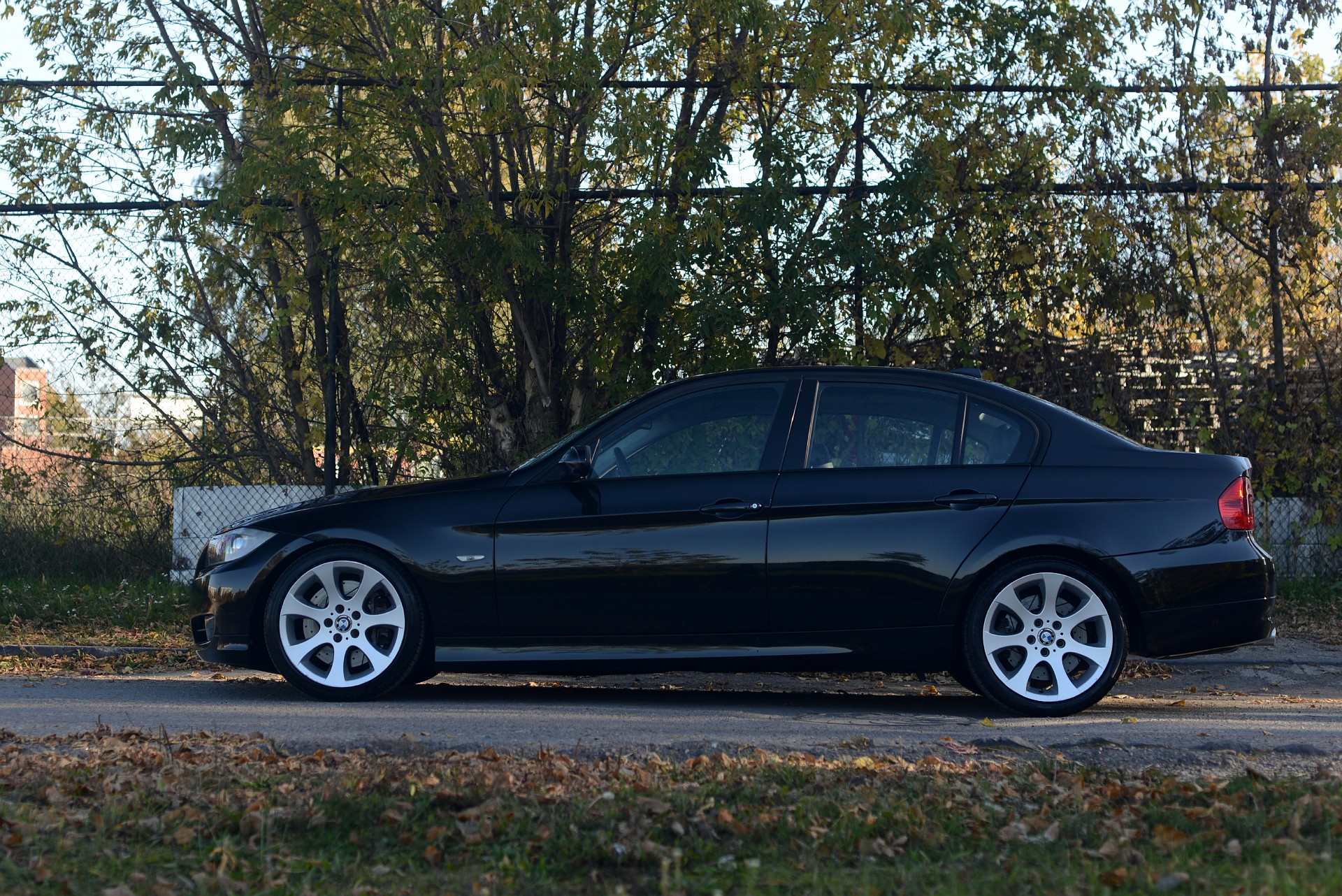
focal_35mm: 50
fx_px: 1865
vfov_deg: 27.0
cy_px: 448
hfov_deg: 39.6
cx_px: 671
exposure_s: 1/250
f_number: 4
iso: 100
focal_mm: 50
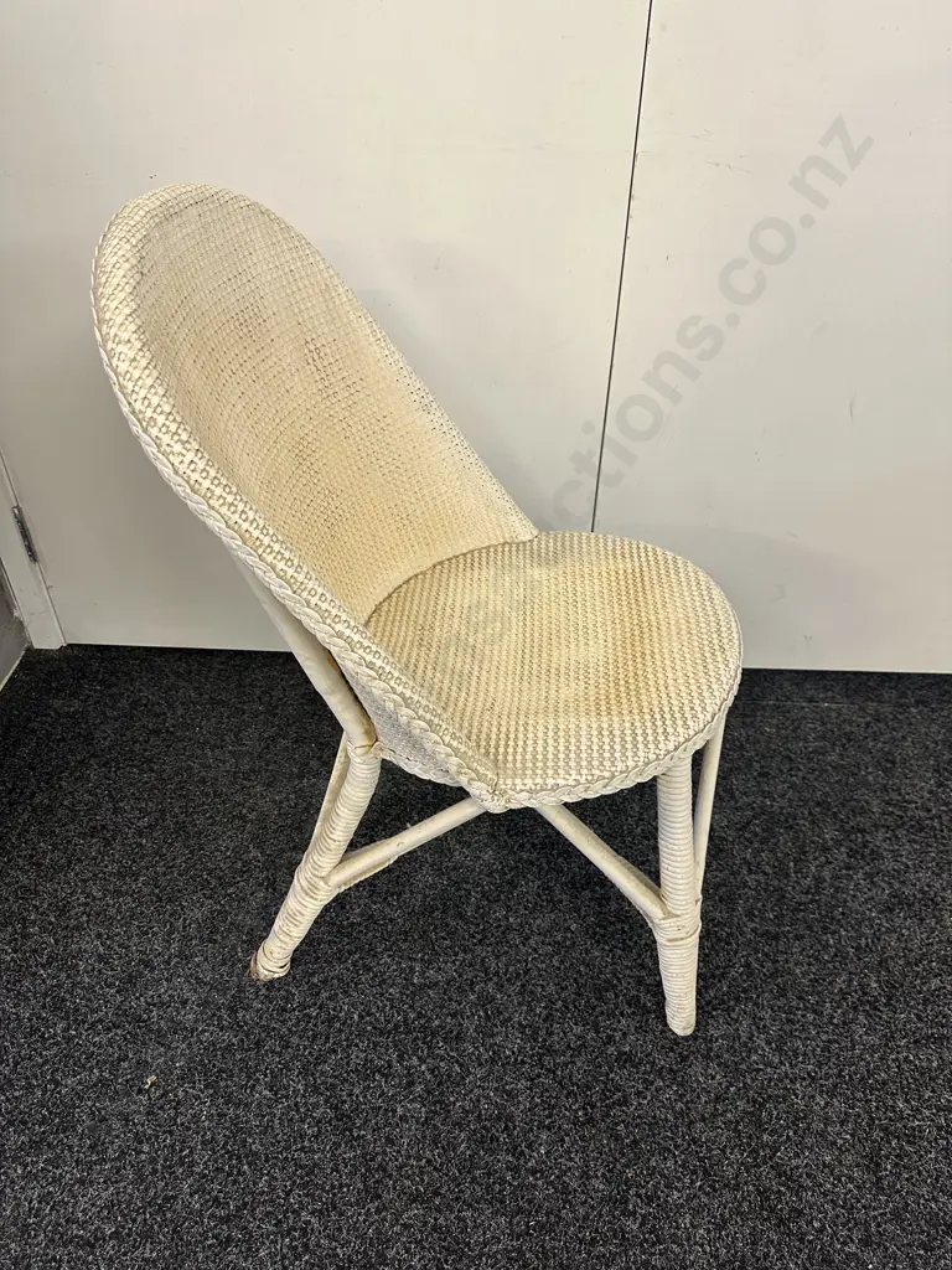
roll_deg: -1.7
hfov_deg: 56.8
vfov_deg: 71.6
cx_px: 476
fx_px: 880
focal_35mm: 24
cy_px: 635
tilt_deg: -36.7
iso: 200
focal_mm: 6.86
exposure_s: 1/100
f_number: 1.78
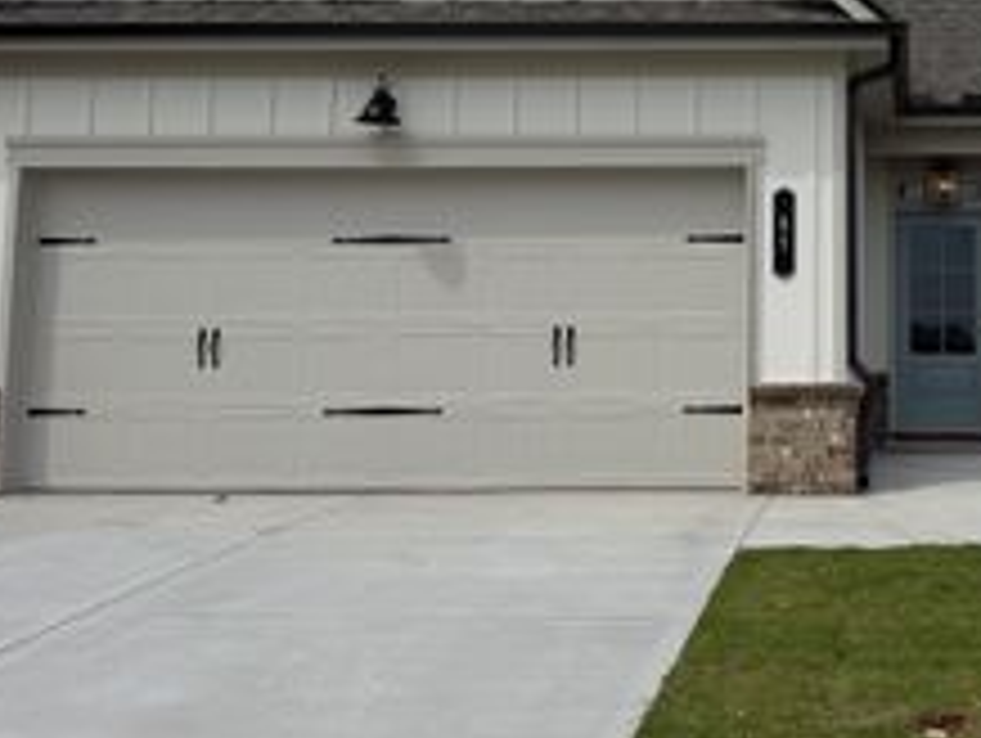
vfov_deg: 26.1
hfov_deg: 33.1
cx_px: 878
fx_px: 1560
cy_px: 151
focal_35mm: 55
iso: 80
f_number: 1.78
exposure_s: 1/9091
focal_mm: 6.76
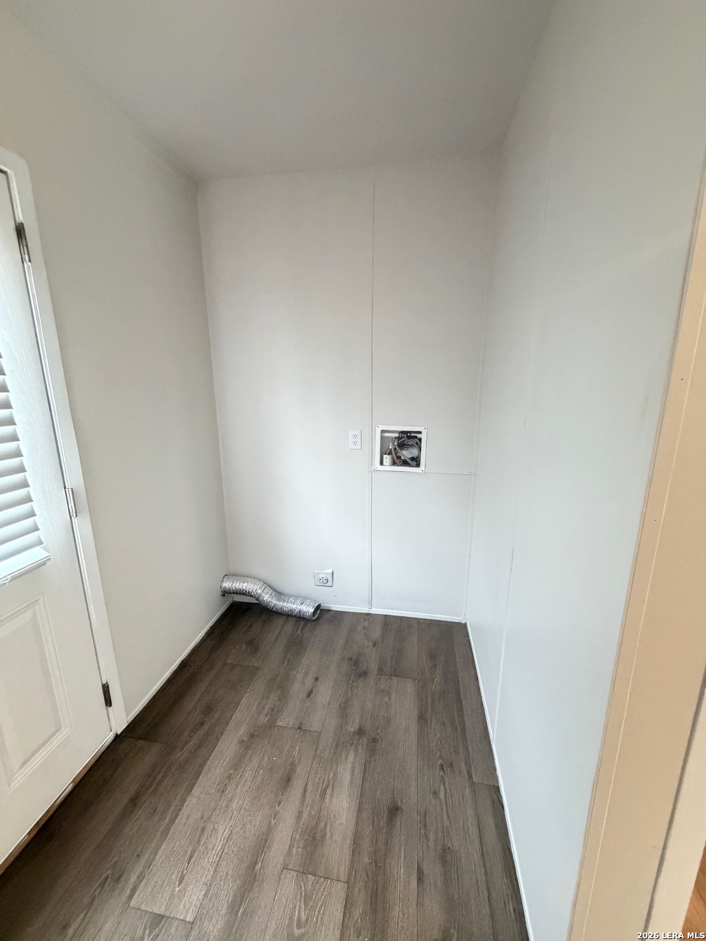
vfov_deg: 102.1
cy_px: 470
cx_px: 353
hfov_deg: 85.7
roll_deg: +0.7
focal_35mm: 14
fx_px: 381
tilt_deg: -13.7
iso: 500
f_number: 2.2
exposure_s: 1/60
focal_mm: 2.22
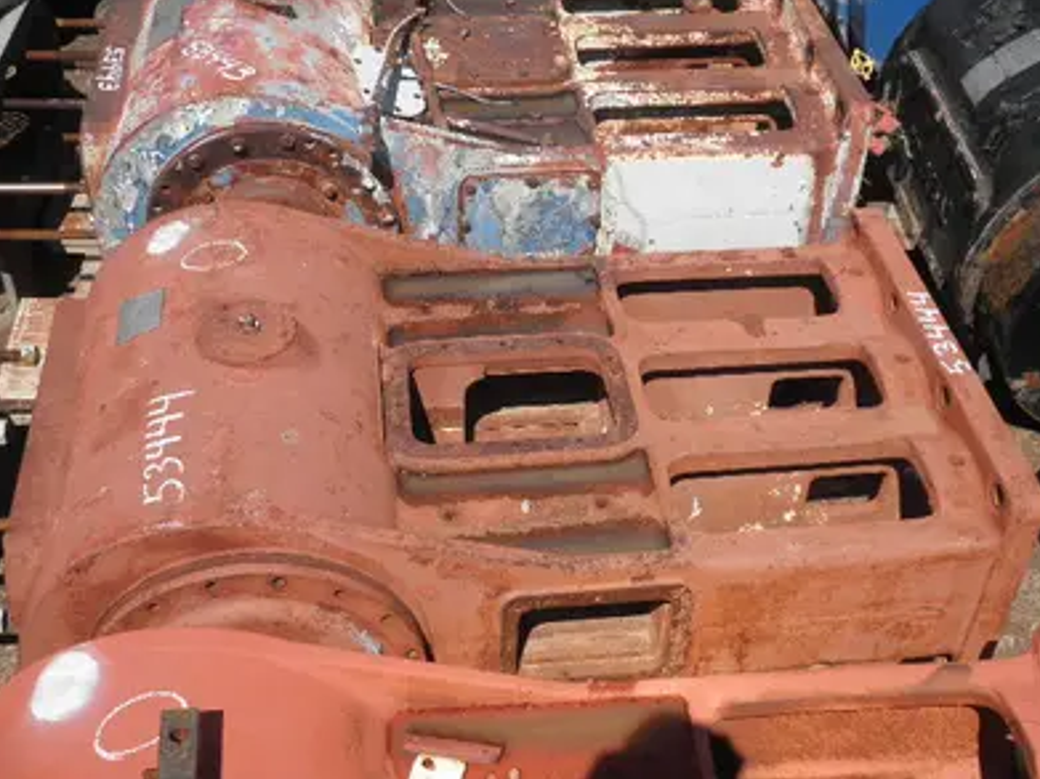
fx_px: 1352
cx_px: 521
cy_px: 383
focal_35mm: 45
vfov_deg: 32.2
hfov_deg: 42.1
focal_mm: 7.9
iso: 64
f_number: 9.6
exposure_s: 1/125
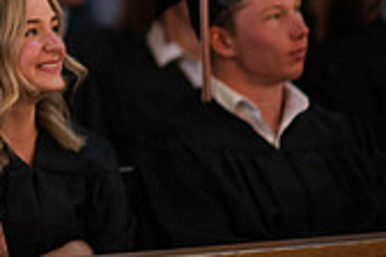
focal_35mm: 294
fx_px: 3152
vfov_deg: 4.7
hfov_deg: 6.9
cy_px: -69
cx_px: -113
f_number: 1.4
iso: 2000
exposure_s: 1/160
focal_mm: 85
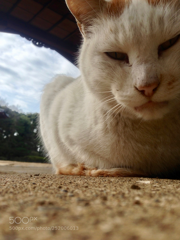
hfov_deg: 42.9
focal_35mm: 33
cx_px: 90
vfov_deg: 55.4
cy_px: 120
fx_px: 229
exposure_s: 1/713
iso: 50
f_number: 2.4
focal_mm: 4.13
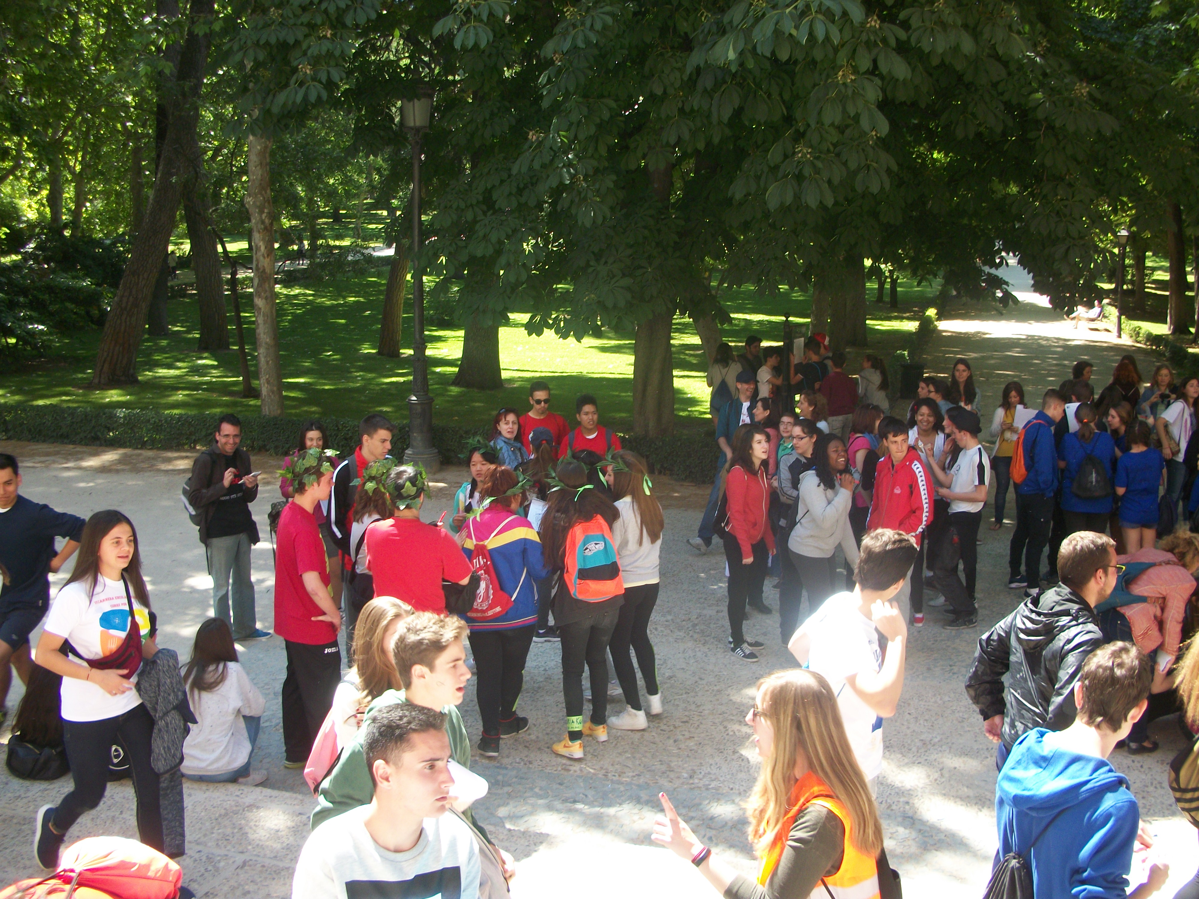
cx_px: 600
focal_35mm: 35
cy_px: 450
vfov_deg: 40.7
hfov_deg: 52.6
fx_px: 1212
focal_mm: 6.3
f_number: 3.1
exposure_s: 1/160
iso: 80
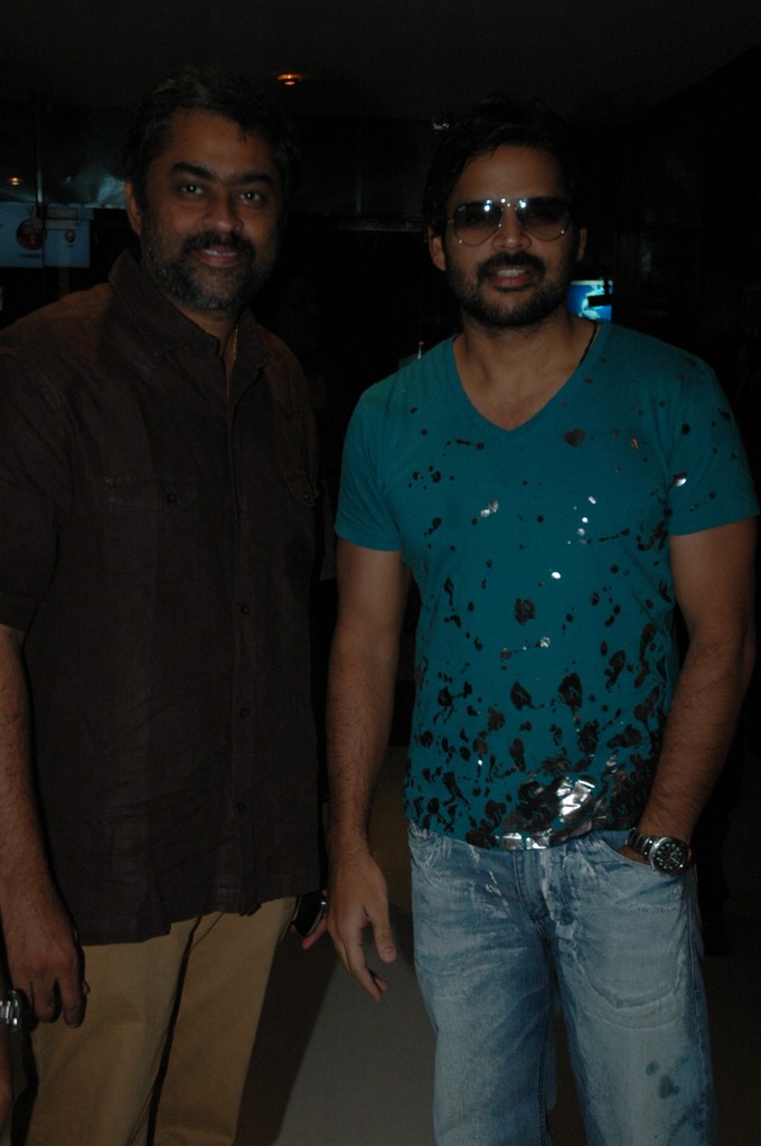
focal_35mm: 51
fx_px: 1621
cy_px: 573
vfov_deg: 38.9
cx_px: 380
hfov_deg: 26.4
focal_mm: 34
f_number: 4.2
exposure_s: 1/125
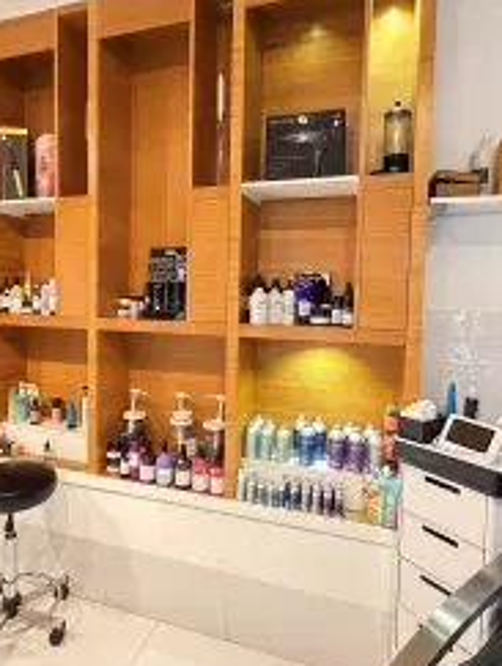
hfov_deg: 58.8
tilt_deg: -2.7
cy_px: 321
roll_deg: -0.9
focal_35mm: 23
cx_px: 217
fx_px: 444
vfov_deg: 73.8
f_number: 2.2
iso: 800
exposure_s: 1/60
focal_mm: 2.22
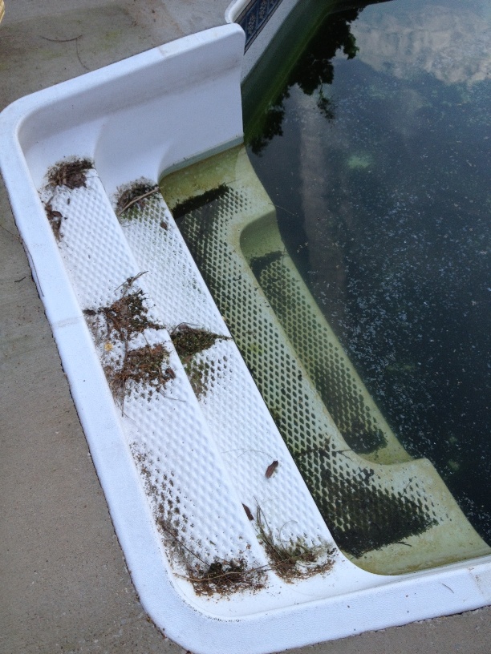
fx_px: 662
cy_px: 327
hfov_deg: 40.7
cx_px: 246
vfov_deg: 52.6
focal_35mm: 35
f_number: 2.4
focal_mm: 4.28
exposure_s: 1/452
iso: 64
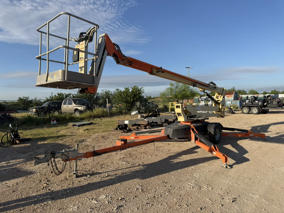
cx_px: 142
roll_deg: +1.6
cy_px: 106
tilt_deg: -2.7
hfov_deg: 71.6
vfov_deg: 56.8
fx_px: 197
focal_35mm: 24
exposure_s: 1/4405
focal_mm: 6.76
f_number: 1.78
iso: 80
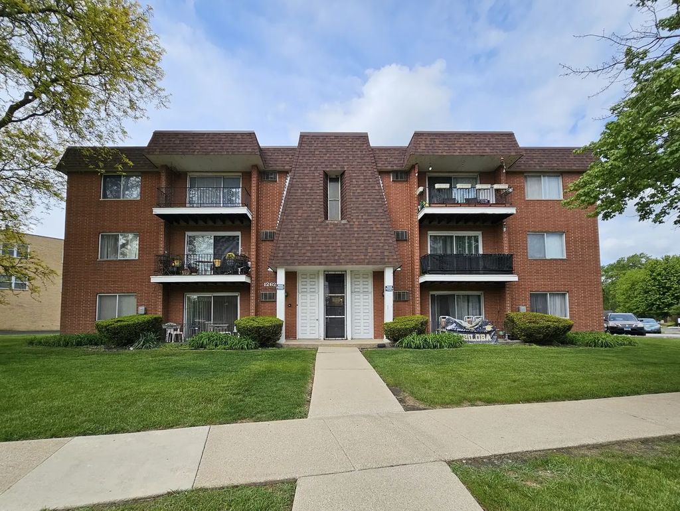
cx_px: 340
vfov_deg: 90.0
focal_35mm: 13
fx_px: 256
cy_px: 256
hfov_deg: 106.1
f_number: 2.2
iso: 50
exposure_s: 1/2111
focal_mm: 2.2
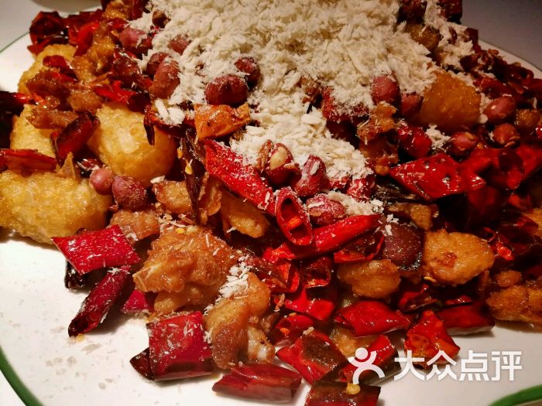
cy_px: 203
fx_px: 407
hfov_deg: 67.3
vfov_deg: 53.1
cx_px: 271
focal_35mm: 26
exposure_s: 1/30
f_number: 2.2
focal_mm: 3.83
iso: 80
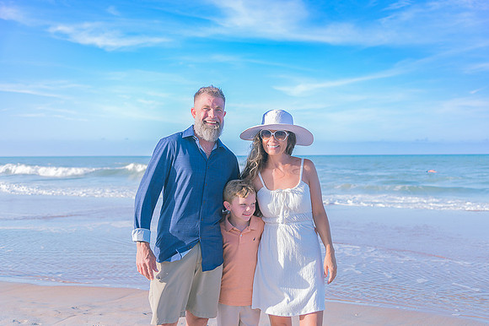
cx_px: 244
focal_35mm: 40
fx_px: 543
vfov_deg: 33.4
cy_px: 163
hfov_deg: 48.5
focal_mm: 40
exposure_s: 1/200
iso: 160
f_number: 4
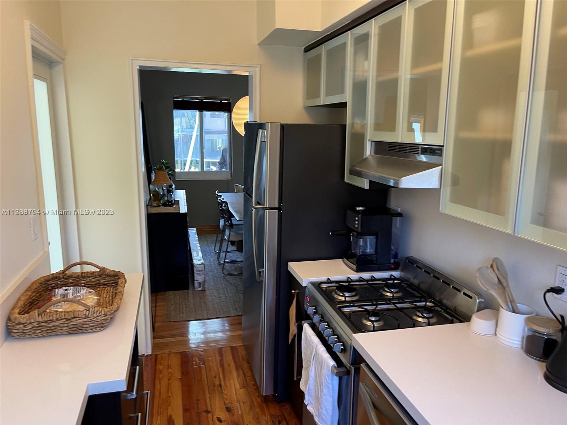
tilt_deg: -12.0
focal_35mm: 26
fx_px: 426
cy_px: 212
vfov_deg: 53.1
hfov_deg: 67.3
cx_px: 284
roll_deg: -0.2
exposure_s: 1/60
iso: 160
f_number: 1.6
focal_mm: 5.1
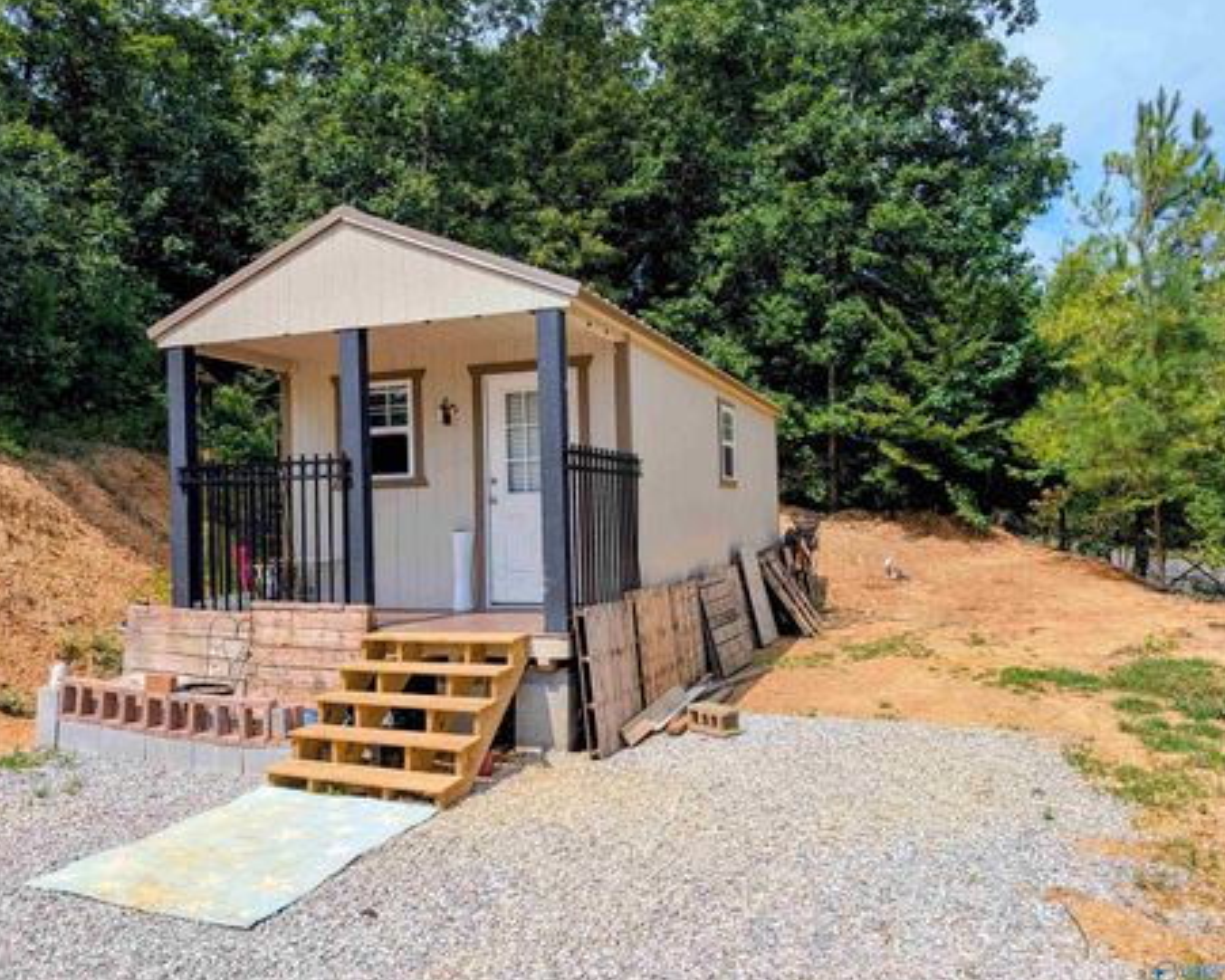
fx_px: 943
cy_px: 480
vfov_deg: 54.9
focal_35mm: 26
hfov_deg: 65.9
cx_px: 562
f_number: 1.68
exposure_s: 1/1548
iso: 21
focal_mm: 6.9
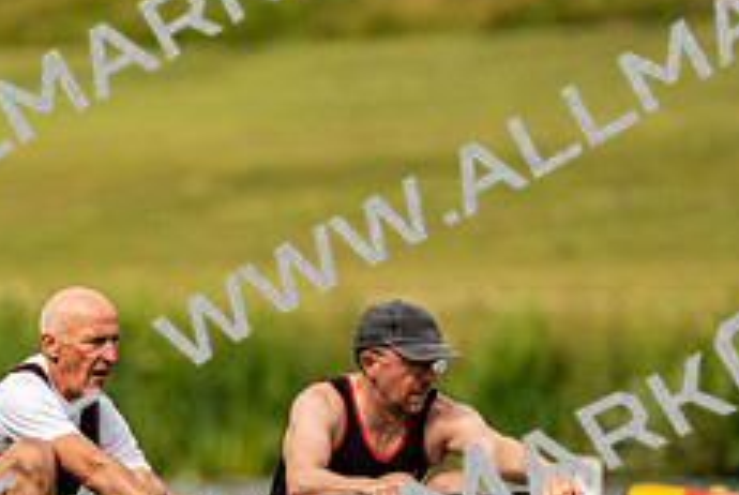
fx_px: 28344
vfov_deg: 1.0
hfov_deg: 1.5
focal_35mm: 1379
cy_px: 419
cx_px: -80
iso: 250
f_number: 6.3
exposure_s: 1/2000
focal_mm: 547
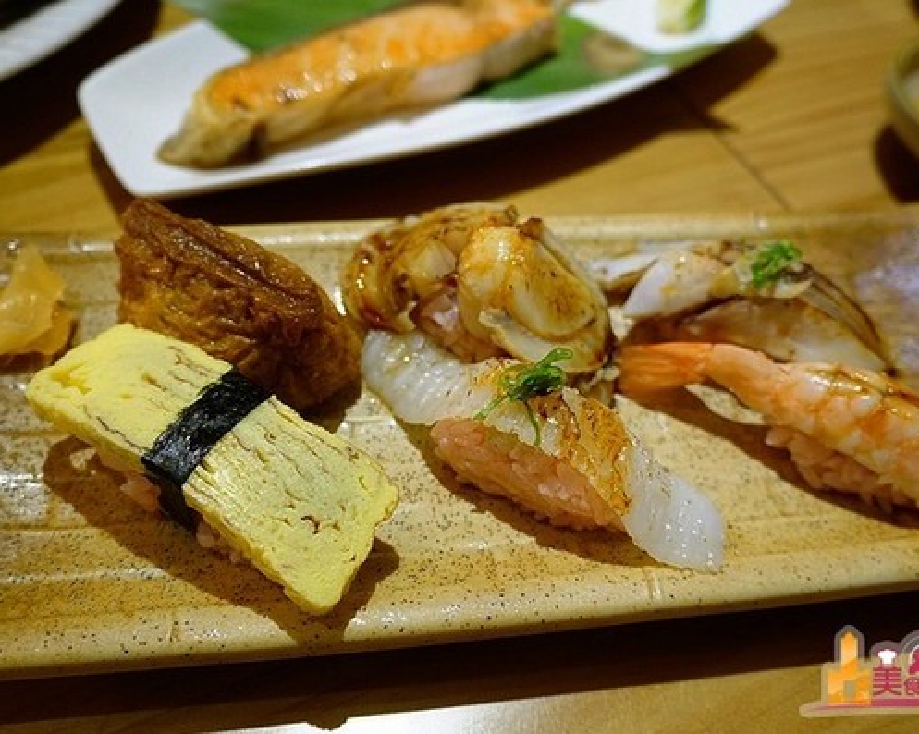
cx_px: 492
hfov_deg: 52.8
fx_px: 924
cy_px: 368
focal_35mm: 34
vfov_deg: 43.3
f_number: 3.5
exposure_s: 1/60
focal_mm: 20
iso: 1600
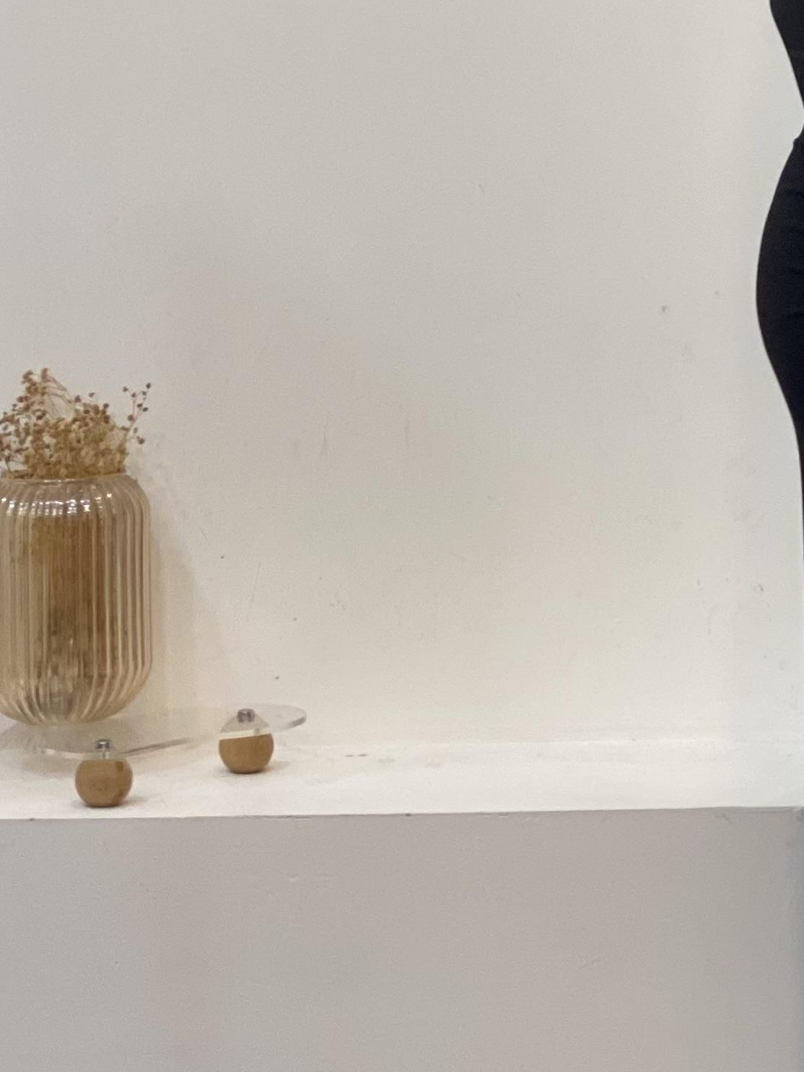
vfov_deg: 14.4
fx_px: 4244
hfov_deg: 10.7
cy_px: 306
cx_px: 897
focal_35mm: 137
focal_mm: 6
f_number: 2
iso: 80
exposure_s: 1/100
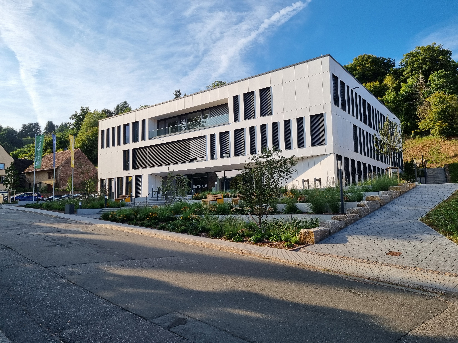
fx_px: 344
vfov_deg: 53.1
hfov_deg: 67.3
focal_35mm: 26
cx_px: 229
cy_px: 172
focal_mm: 5.4
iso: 50
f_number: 1.8
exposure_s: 1/2392
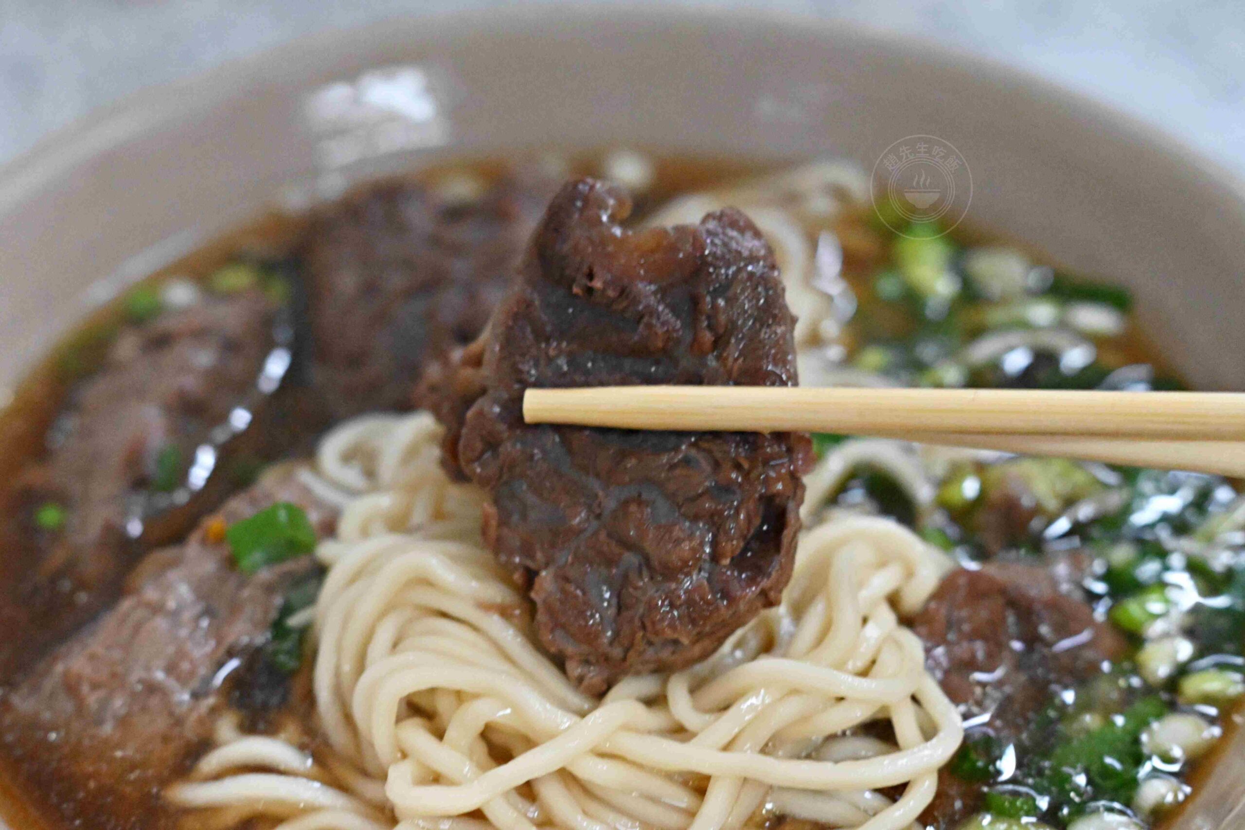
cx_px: 622
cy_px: 415
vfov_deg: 18.2
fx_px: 2594
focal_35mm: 75
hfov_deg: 27.0
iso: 6400
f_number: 3.5
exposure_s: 1/200
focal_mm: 50
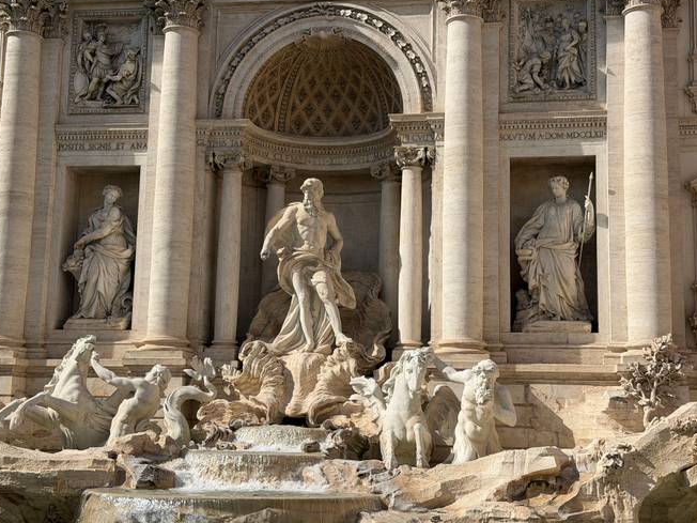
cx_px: 352
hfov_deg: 36.2
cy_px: 247
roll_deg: -1.5
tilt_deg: +10.7
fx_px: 1067
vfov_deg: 27.5
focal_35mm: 53
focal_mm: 6.76
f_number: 1.78
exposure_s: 1/7874
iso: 80
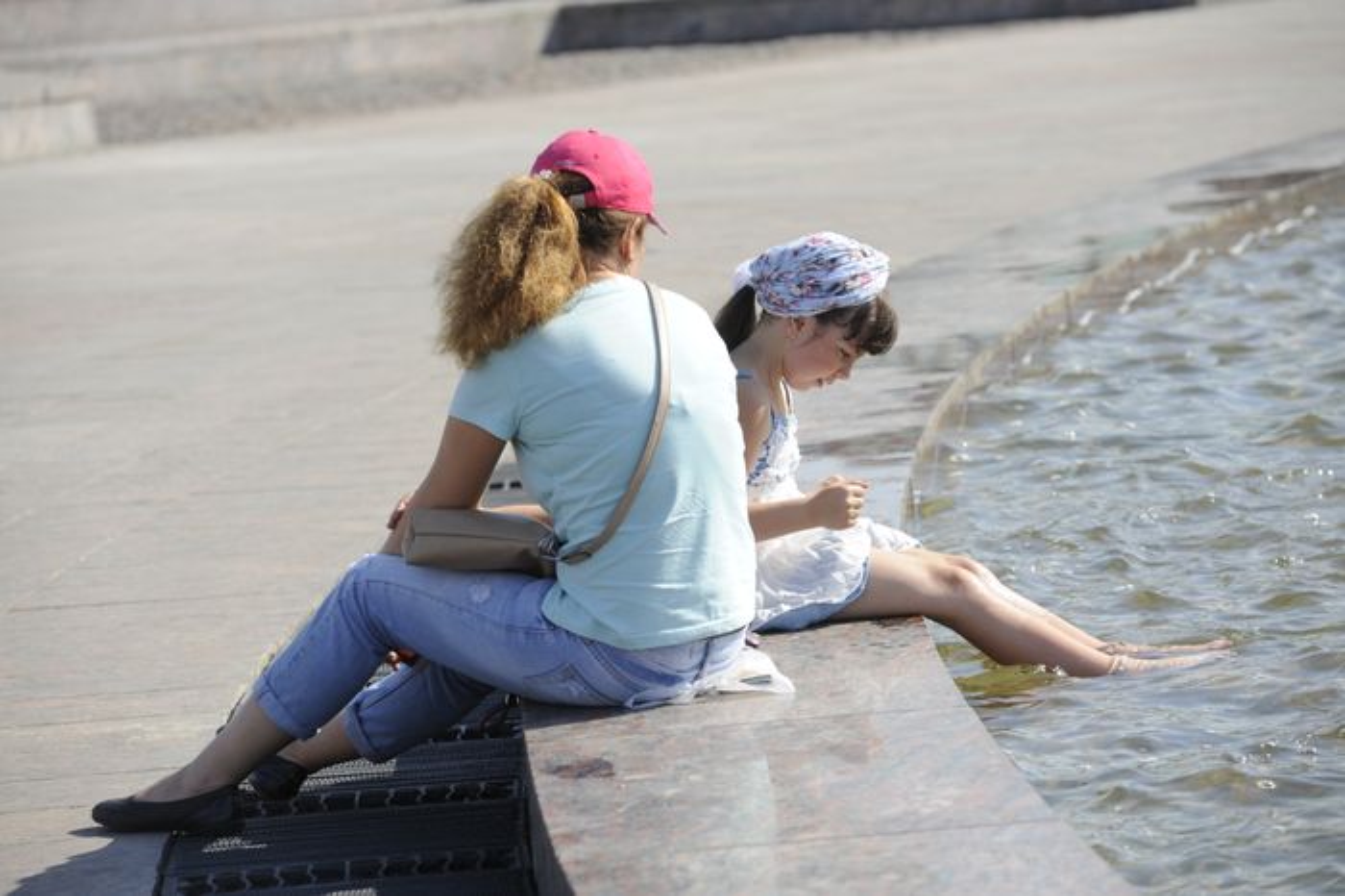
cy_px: 448
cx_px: 672
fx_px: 6348
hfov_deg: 12.1
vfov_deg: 8.1
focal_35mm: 170
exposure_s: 1/640
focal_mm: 170
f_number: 7.1
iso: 250
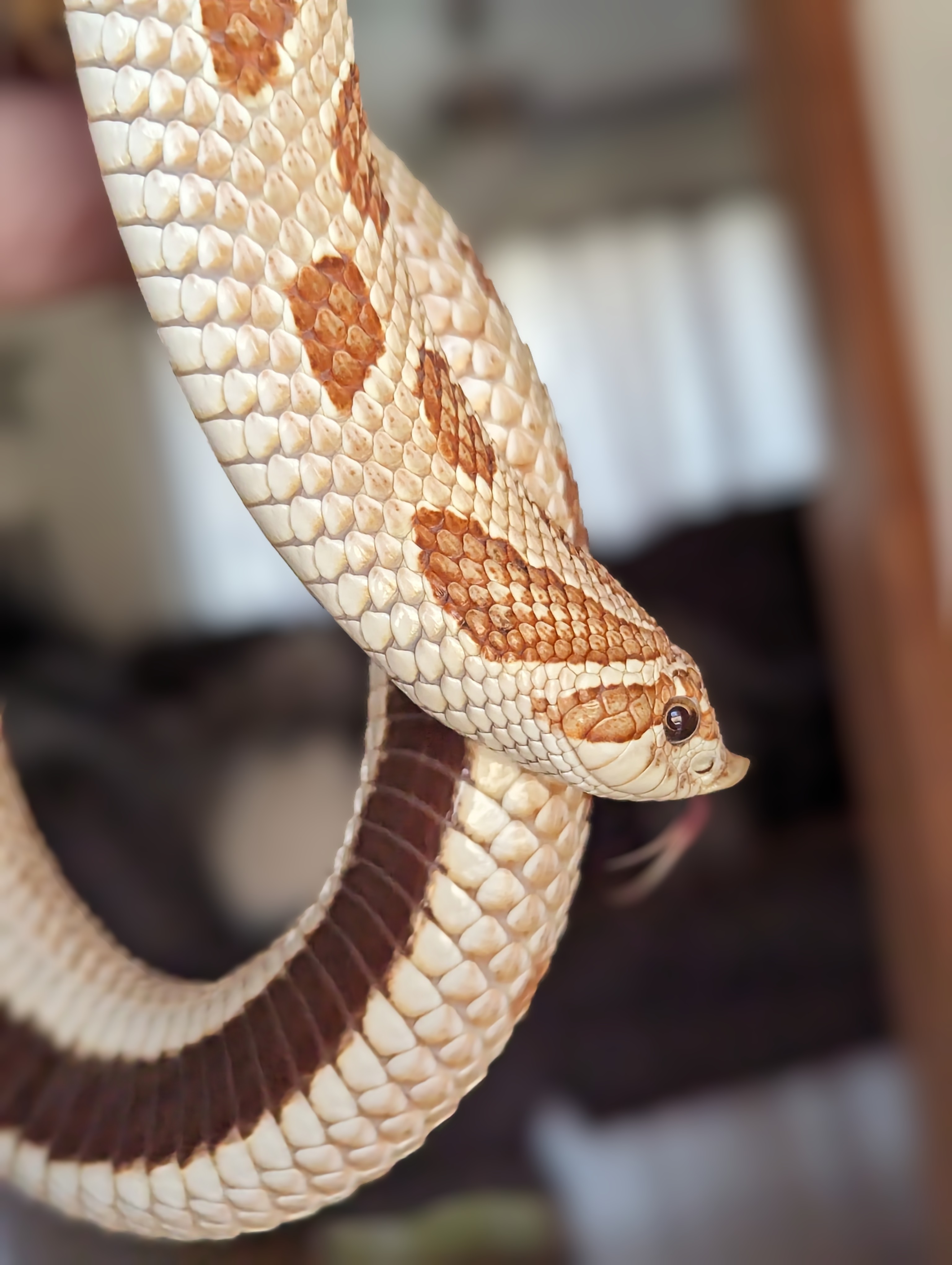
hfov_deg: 30.3
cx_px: 476
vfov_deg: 39.6
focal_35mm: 48
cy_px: 632
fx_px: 1756
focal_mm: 6.81
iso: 1263
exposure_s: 1/752
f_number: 1.85
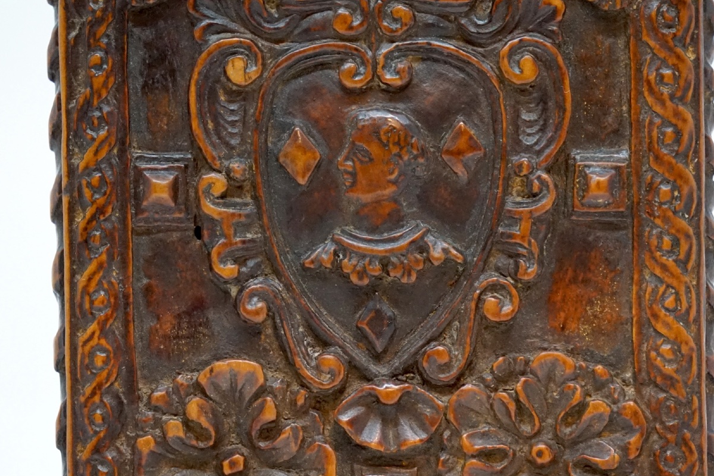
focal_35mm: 316
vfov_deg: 4.3
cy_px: 239
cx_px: 357
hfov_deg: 6.5
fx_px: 6267
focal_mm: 210
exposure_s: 1/250
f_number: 6.3
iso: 6400
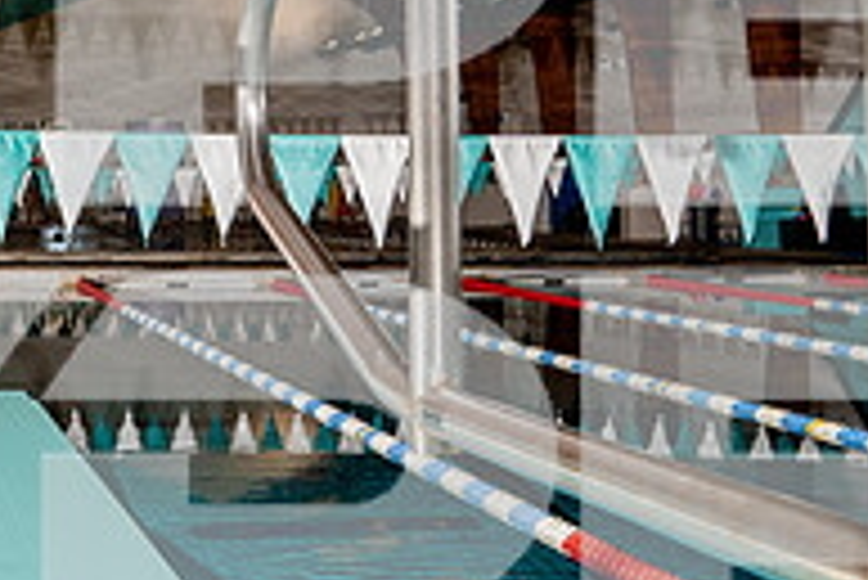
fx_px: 1737
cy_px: -29
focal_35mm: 72
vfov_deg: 18.4
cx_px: -31
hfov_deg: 26.3
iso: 500
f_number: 5.6
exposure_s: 1/250
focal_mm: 24
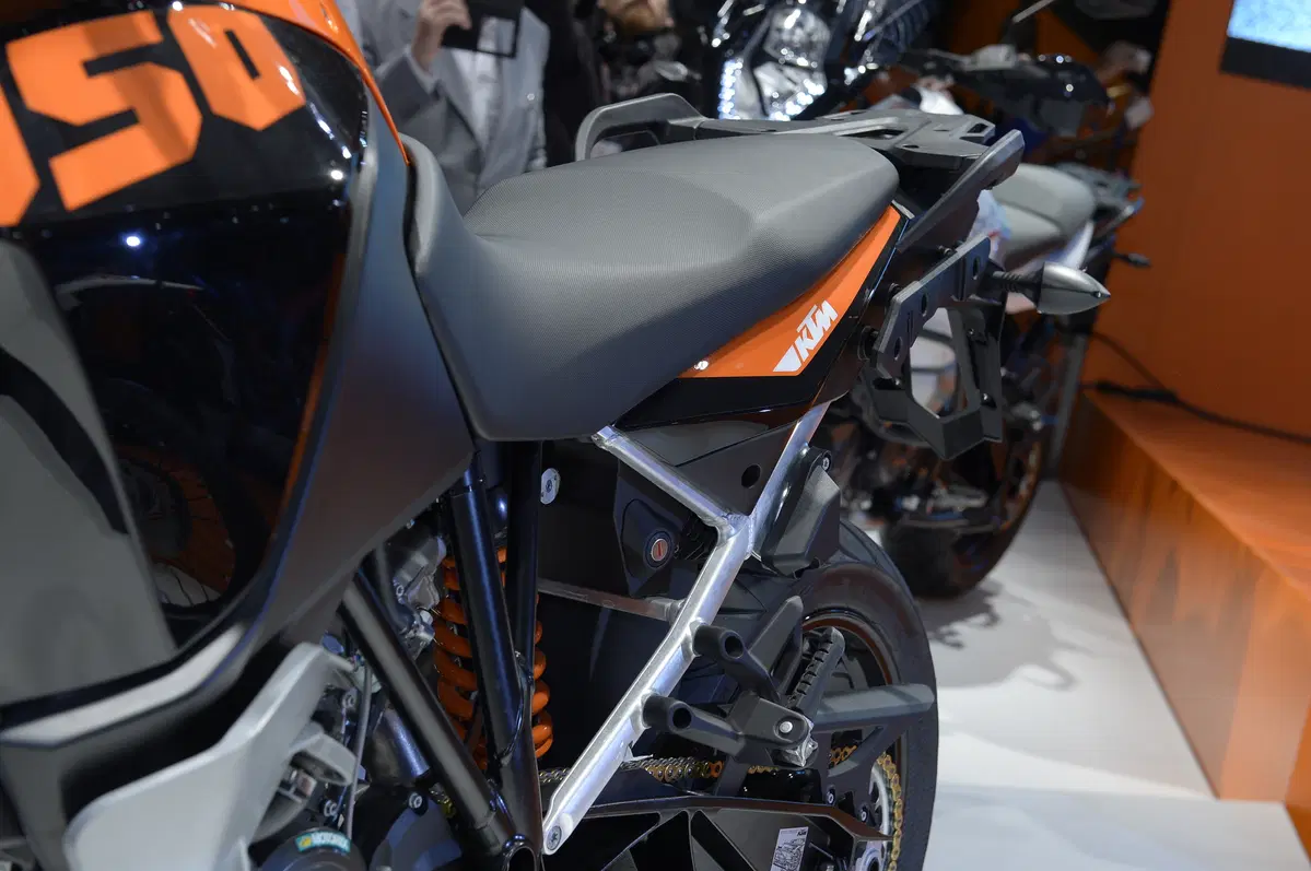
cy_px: 436
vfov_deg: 19.4
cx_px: 656
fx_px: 2547
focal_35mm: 70
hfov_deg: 28.9
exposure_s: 1/250
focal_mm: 70
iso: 1250
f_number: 7.1
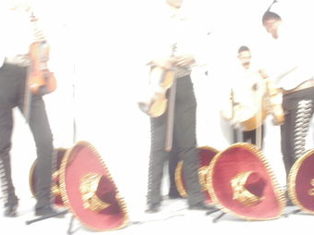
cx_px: 155
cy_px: 94
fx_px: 617
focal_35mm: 68
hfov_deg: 28.6
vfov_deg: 21.6
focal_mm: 6.3
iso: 100
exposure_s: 1/80
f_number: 5.6
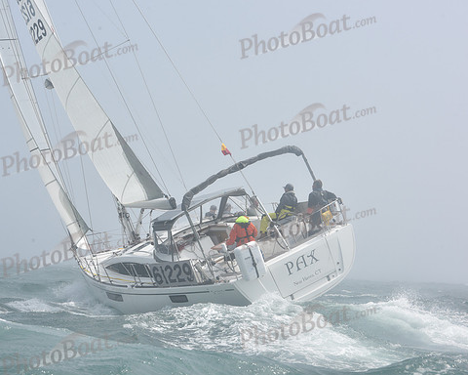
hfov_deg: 22.5
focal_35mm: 85
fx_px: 1177
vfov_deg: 18.1
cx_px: 189
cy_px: 188
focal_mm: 75
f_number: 11
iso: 320
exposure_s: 1/800
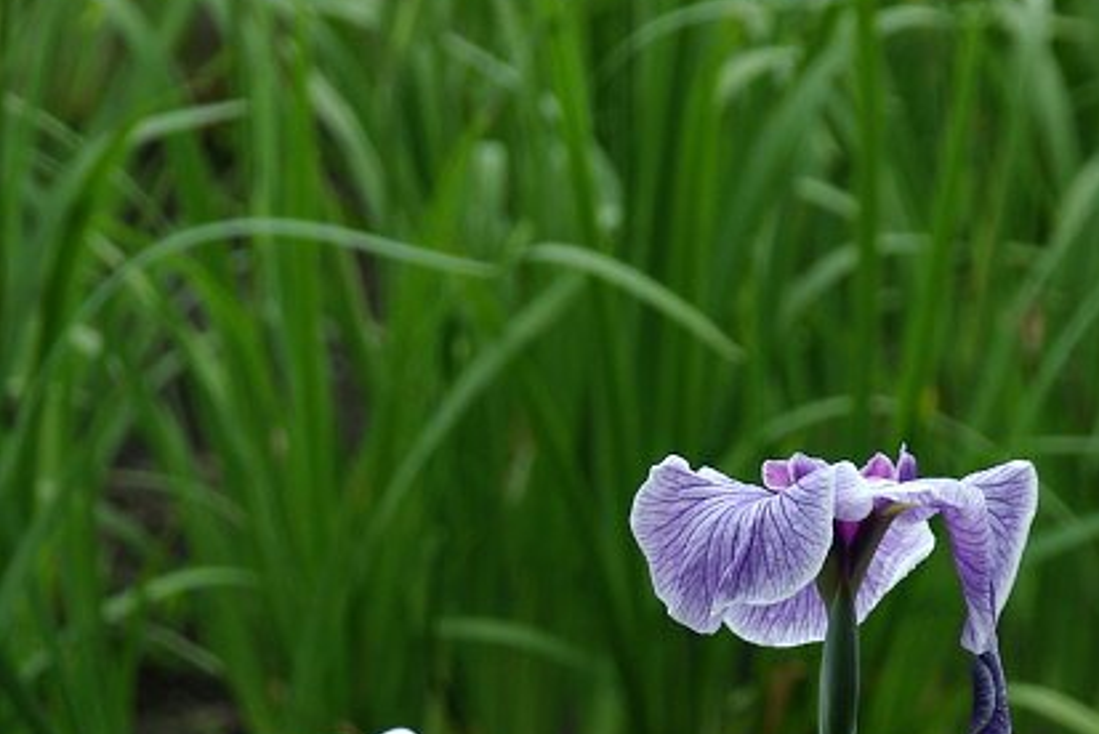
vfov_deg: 4.6
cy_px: 543
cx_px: 806
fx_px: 9133
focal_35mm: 299
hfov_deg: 6.9
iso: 200
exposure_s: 1/125
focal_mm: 103
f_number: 5.6
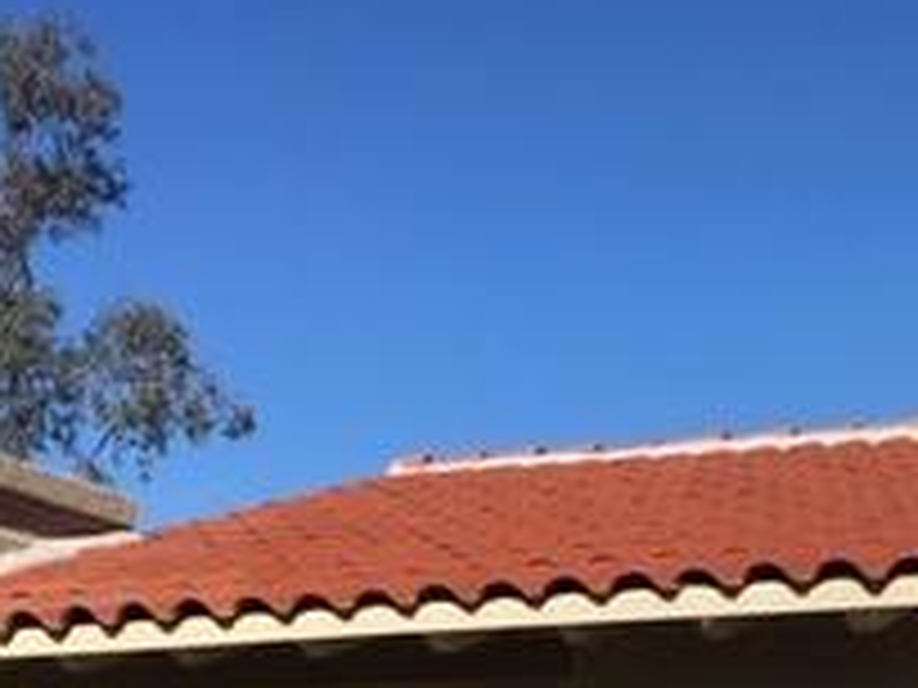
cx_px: 846
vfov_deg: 15.2
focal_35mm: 91
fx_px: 2413
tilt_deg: +0.2
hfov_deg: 21.0
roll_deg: -0.3
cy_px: 980
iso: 25
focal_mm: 4.15
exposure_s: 1/2849
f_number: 2.2
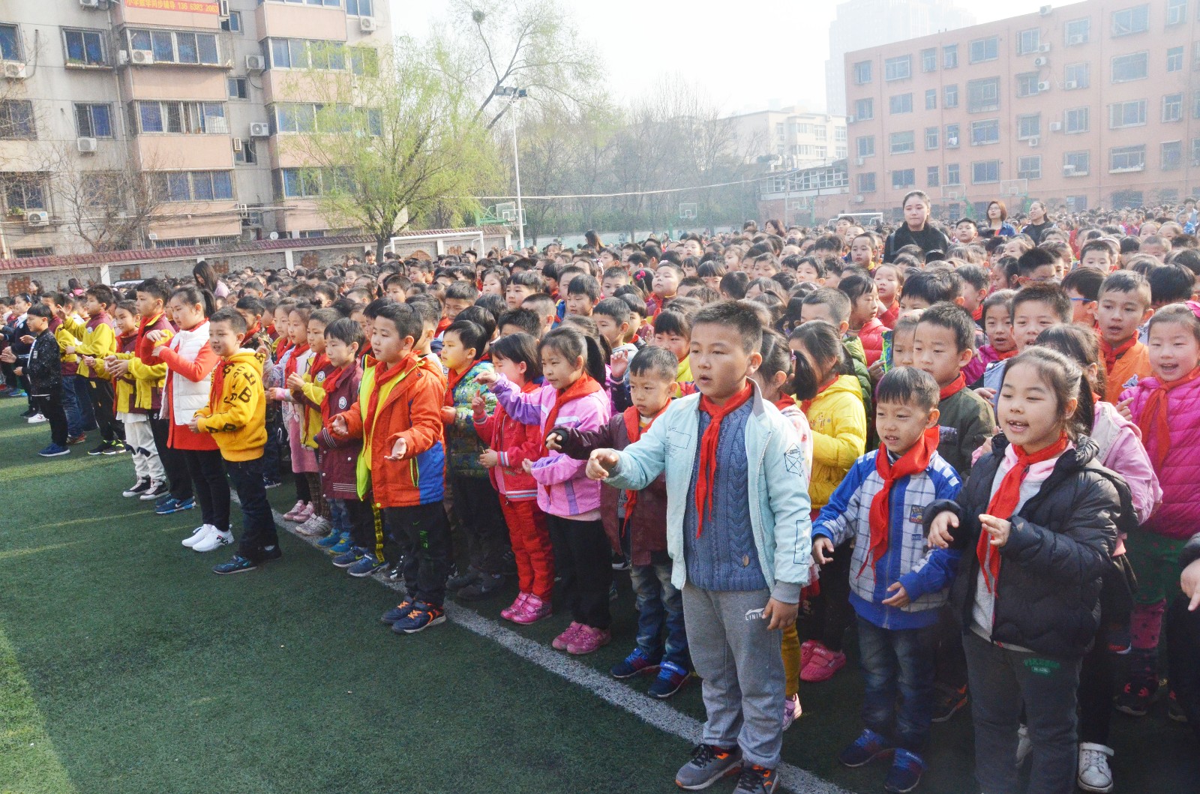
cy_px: 397
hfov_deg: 37.9
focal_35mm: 52
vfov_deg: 25.6
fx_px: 1746
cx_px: 600
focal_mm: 35
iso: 1600
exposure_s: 1/800
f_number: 14
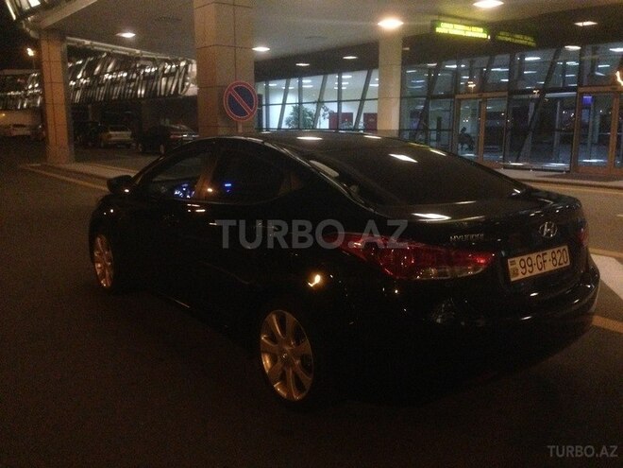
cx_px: 312
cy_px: 234
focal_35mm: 33
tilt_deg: -12.0
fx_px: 594
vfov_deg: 42.9
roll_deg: -1.8
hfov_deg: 55.4
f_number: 2.4
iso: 800
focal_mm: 4.12
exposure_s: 1/15
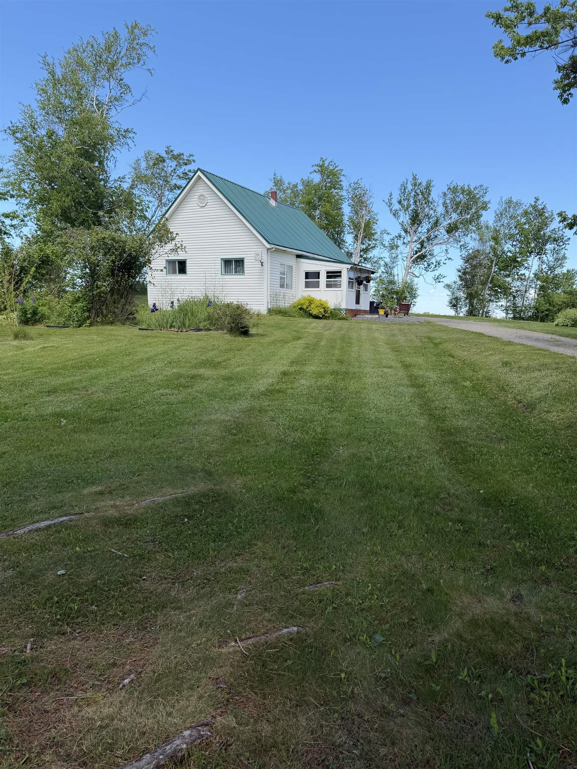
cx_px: 288
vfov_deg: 71.6
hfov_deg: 56.8
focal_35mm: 24
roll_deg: -1.0
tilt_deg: -7.4
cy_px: 384
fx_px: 533
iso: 80
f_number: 1.78
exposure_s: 1/1727
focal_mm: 6.76
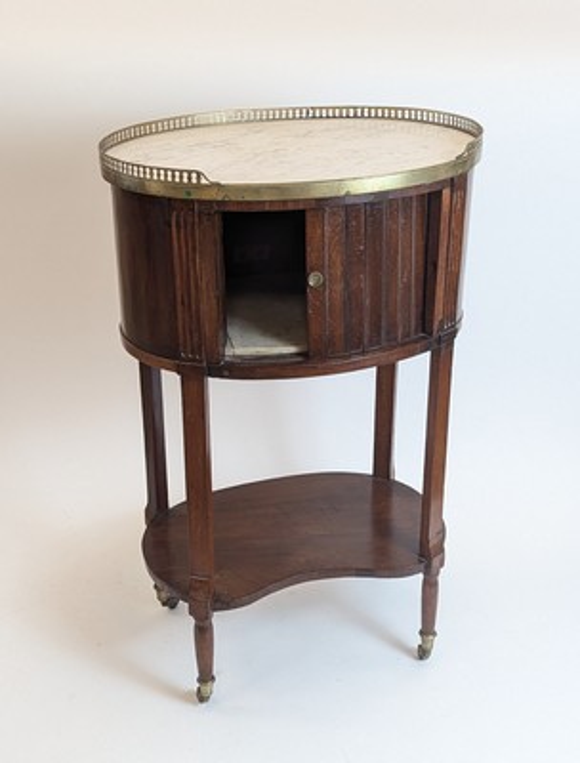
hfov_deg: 57.2
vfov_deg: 71.3
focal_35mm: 24
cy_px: 382
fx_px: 532
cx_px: 290
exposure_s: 1/100
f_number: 1.85
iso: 160
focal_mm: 6.81
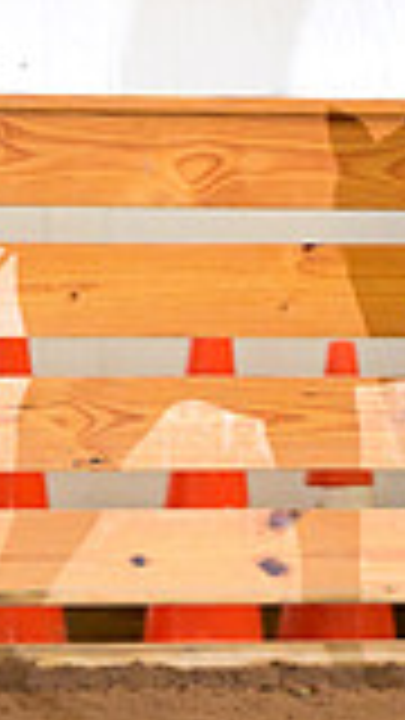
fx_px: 14529
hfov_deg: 1.6
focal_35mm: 761
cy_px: 52
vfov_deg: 2.8
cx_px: 1197
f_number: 5
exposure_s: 1/200
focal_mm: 200
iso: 2500
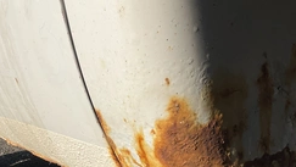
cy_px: 154
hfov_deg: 39.7
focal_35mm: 52
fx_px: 408
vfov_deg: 22.5
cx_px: 125
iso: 25
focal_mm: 3
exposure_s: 1/2227
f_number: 1.8
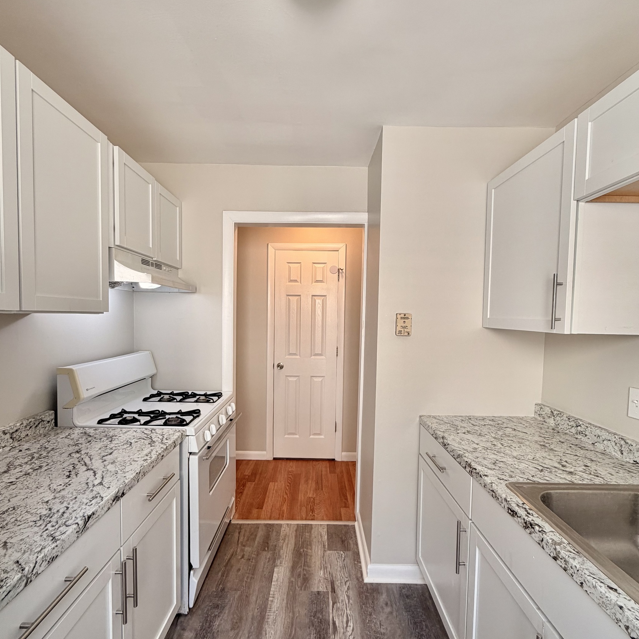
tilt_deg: -3.3
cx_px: 312
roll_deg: -1.7
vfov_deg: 83.9
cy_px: 336
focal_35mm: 17
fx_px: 355
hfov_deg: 84.0
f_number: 2.2
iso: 80
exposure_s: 1/120
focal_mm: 2.22
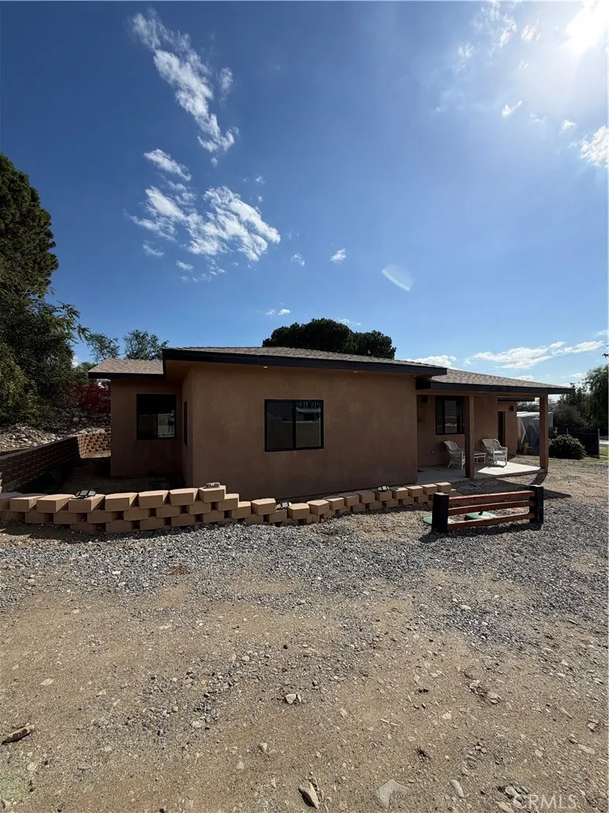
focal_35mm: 14
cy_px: 406
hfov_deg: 85.7
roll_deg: -0.5
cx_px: 304
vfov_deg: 102.1
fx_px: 328
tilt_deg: +1.0
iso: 20
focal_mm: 2.22
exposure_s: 1/1339
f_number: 2.2
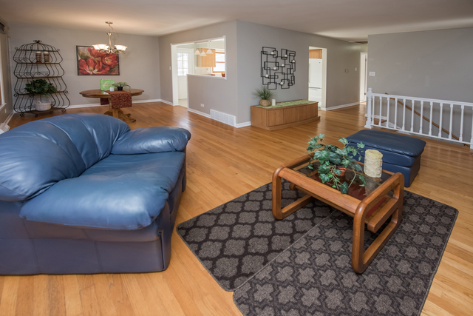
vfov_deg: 77.4
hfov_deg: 100.4
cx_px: 236
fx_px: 197
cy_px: 158
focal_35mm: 15
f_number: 5.6
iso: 320
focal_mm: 15
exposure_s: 1/160
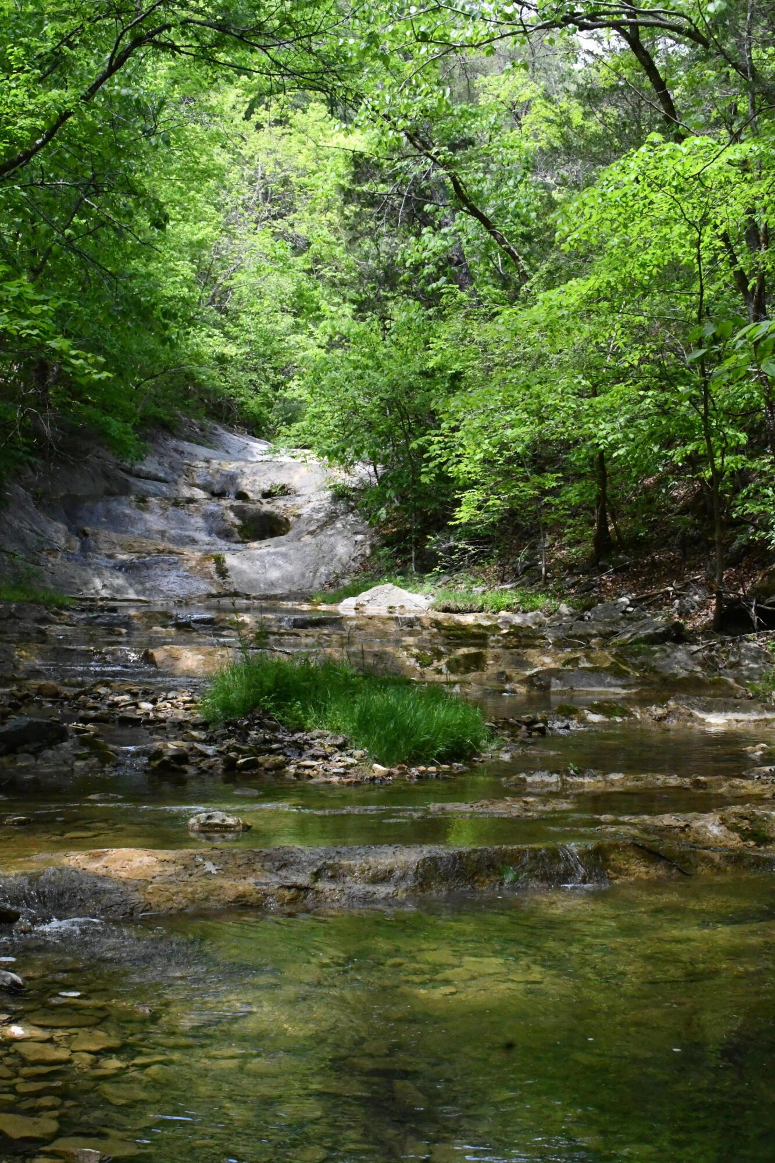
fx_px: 1550
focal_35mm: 48
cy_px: 582
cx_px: 388
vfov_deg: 41.1
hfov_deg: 28.1
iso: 8000
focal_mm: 32
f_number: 20
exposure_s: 1/1600
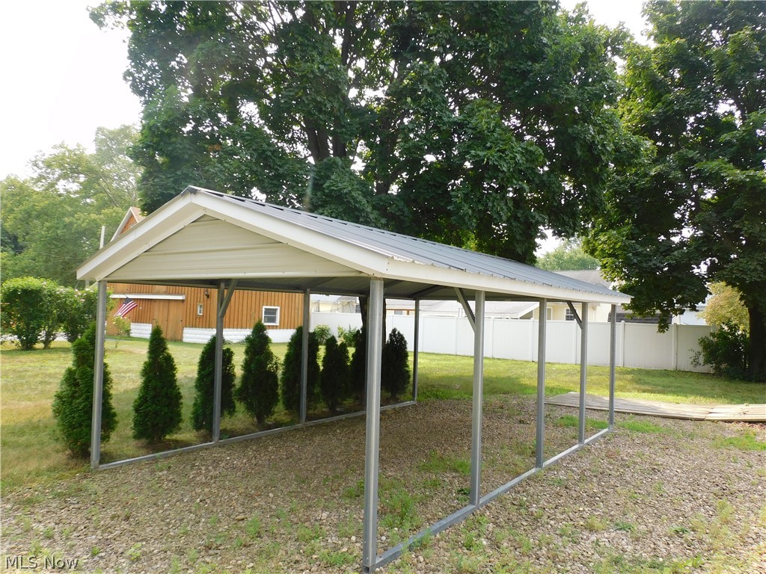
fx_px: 531
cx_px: 383
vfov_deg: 56.8
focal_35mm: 24
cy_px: 287
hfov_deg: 71.6
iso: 125
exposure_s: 1/400
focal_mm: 4.3
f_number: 3.3
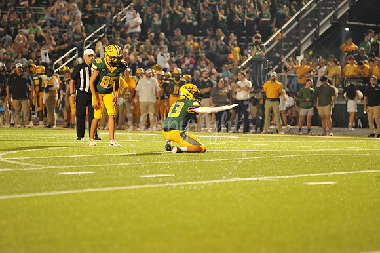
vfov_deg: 6.9
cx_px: 190
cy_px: 126
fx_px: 2110
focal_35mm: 200
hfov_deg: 10.3
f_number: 4
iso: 6400
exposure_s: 1/320
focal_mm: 200
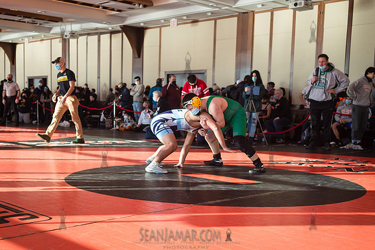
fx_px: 489
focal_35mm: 47
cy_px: 161
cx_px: 169
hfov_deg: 41.9
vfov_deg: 28.6
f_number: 3.5
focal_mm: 35
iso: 400
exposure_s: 1/400
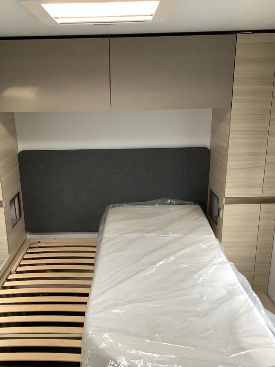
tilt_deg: -18.2
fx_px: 382
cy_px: 211
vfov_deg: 51.2
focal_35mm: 36
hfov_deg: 39.5
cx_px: 116
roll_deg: +1.1
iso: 100
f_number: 2.4
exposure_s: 1/60
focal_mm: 3.3
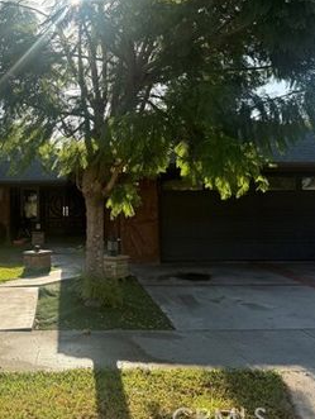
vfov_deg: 43.4
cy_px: 154
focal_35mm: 43
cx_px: 82
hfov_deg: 33.1
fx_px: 521
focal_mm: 6.76
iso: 100
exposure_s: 1/3145
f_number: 1.78
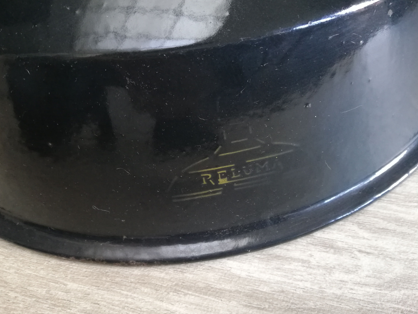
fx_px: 326
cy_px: 160
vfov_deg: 51.4
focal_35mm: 27
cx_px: 213
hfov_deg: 65.3
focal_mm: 3.81
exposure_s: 1/25
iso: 400
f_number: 2.2
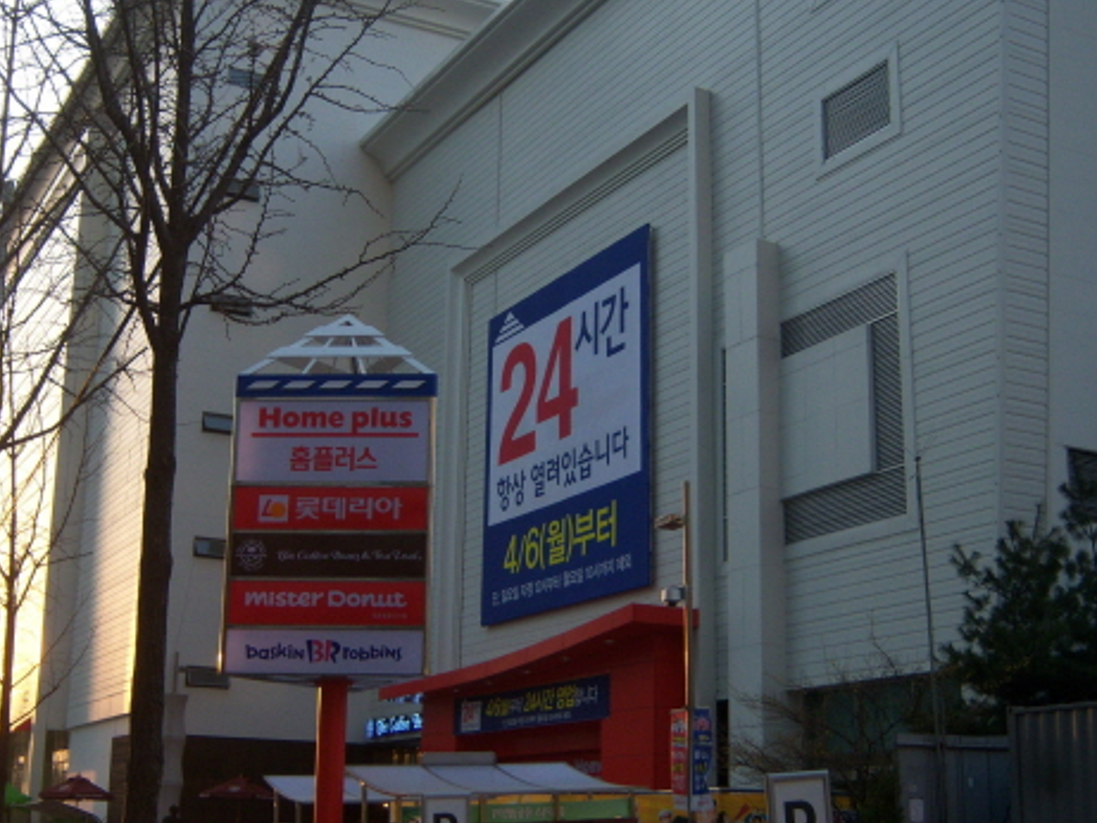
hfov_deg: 38.2
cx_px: 550
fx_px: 1585
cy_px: 388
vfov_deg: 29.1
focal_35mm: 50
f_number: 2.8
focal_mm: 7.5
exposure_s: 1/250
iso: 80
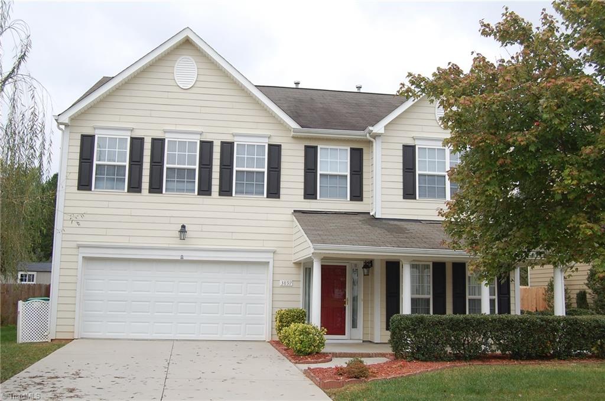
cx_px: 302
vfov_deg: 34.1
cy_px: 200
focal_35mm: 39
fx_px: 654
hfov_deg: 49.6
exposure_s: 1/250
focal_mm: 26
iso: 200
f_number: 8
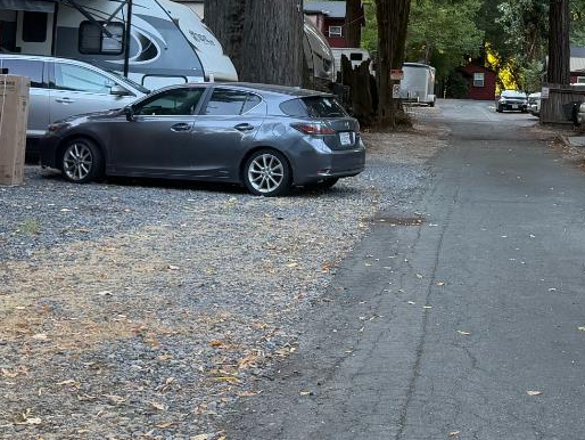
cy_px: 52
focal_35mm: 70
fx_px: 1184
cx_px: 496
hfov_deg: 27.0
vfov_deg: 20.6
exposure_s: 1/196
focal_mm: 6.76
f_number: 1.78
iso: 200
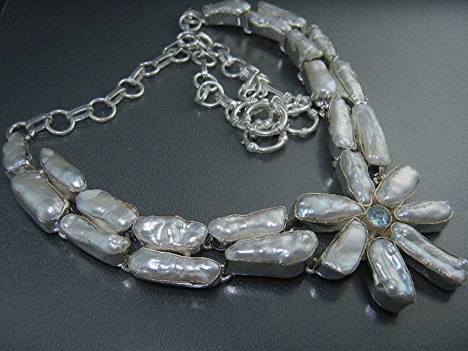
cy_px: 176
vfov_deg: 41.8
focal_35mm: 34
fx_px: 460
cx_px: 234
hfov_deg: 54.0
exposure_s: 1/30
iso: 294
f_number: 7.2
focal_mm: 6.2
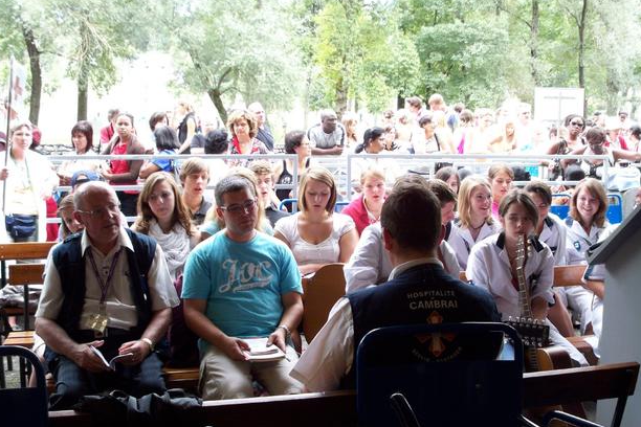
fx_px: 783
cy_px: 218
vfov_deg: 30.5
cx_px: 339
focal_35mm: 44
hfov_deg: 44.5
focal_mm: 7.9
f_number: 3.4
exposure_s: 1/60
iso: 160
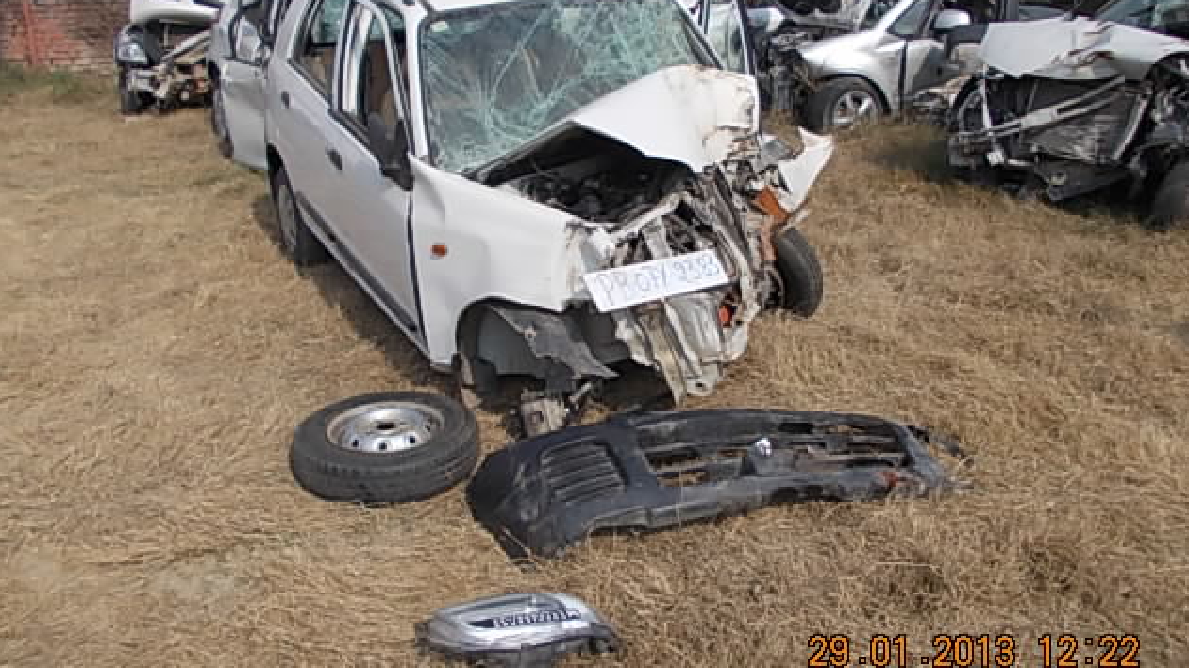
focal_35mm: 31
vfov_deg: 37.7
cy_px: 306
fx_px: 977
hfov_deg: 62.6
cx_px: 596
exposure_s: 1/500
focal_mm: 4
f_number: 5.4
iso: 80
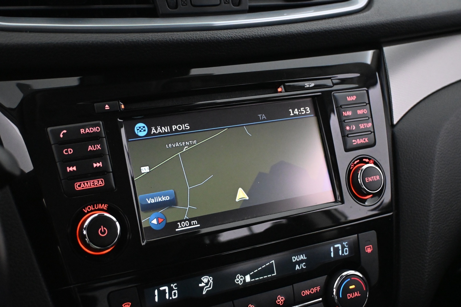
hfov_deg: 40.5
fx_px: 624
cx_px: 230
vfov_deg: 27.7
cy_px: 154
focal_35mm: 49
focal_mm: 32.5
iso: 6400
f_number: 5
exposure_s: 1/60
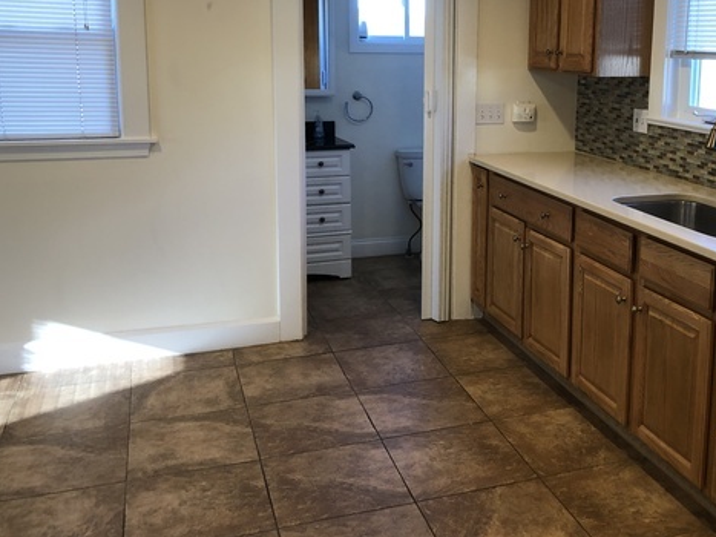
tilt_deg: -10.1
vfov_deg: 35.6
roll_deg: -0.9
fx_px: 827
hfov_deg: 46.3
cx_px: 461
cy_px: 186
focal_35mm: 40
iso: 40
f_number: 1.8
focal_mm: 3.99
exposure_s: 1/30
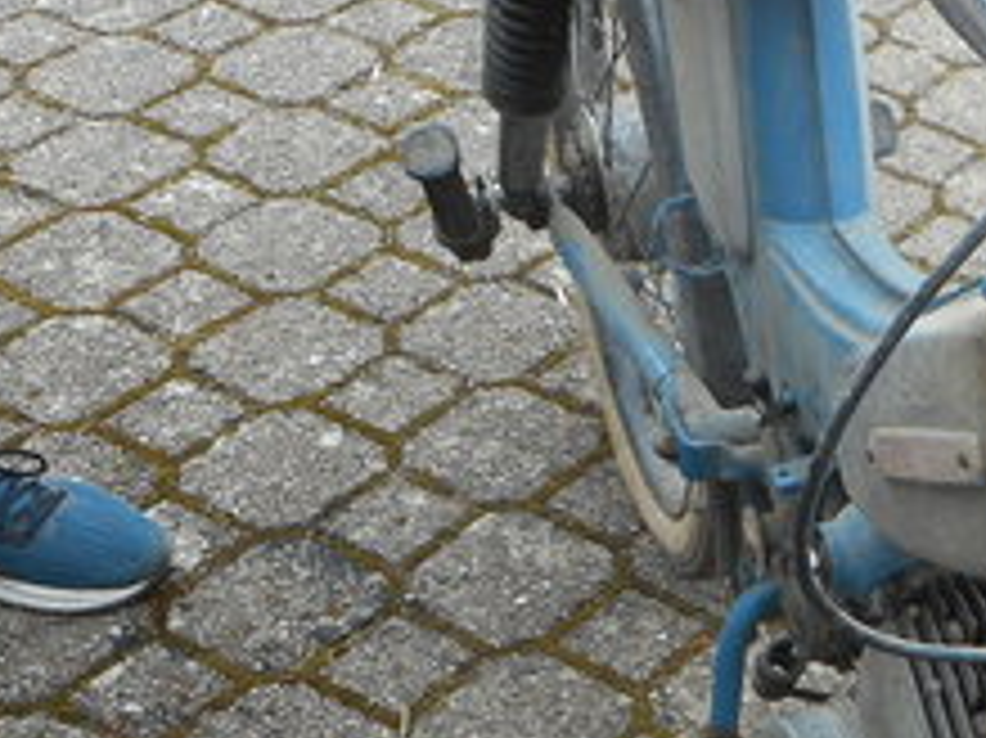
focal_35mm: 80
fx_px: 2277
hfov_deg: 21.7
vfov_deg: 18.2
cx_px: 1328
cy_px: 623
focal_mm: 4.5
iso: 80
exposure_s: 1/80
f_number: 3.7
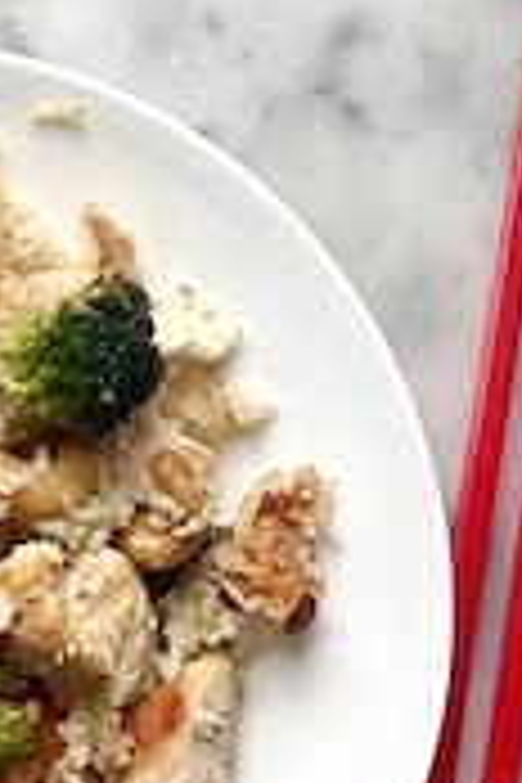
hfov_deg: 6.5
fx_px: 4502
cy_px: -61
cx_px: -396
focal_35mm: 207
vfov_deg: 9.8
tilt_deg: -88.2
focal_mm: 6
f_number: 2
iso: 50
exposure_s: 1/122
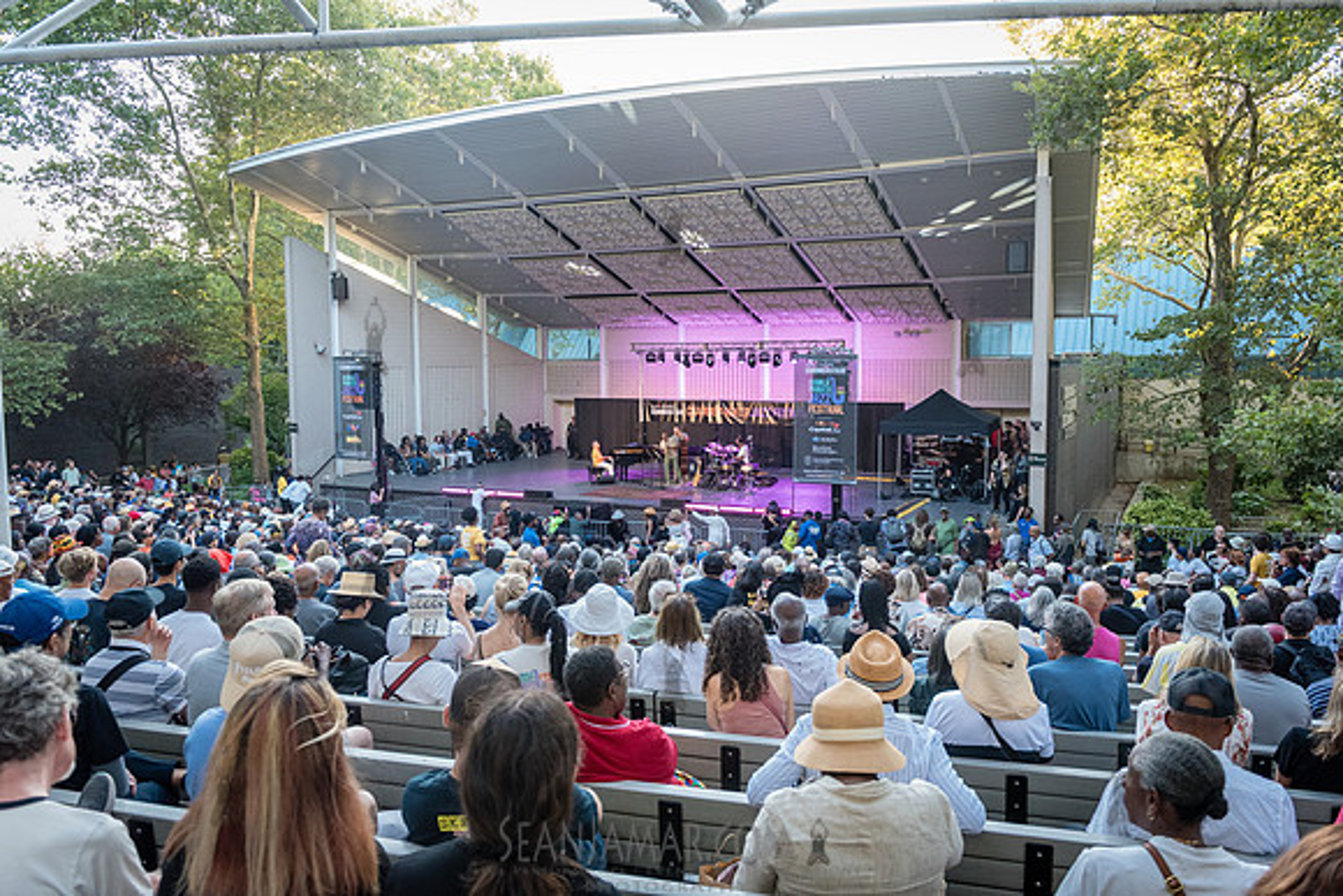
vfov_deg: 45.0
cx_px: 672
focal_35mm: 29
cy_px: 448
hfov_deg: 63.6
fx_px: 1082
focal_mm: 29
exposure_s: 1/400
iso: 3200
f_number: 4
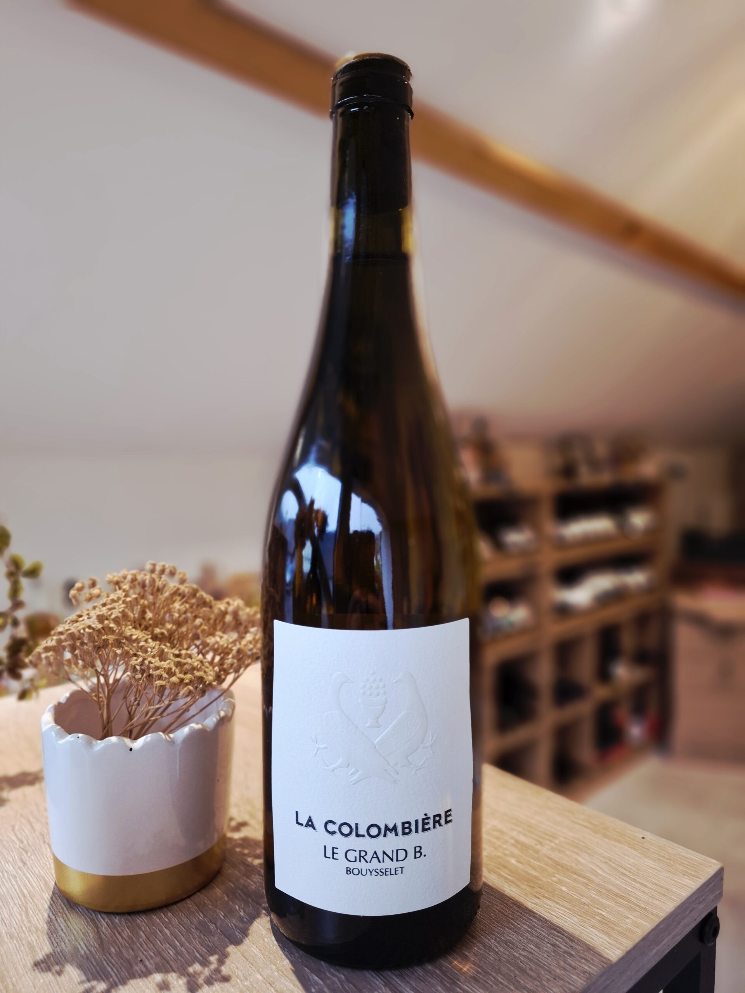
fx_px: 660
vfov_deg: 73.9
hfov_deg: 58.9
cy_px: 496
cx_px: 372
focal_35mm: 23
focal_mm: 5.54
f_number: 1.8
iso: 200
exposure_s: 1/60.2
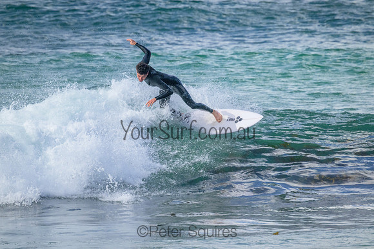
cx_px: 187
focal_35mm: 800
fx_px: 8313
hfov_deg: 2.6
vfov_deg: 1.7
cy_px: 124
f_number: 11
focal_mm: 800
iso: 3600
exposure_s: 1/1250
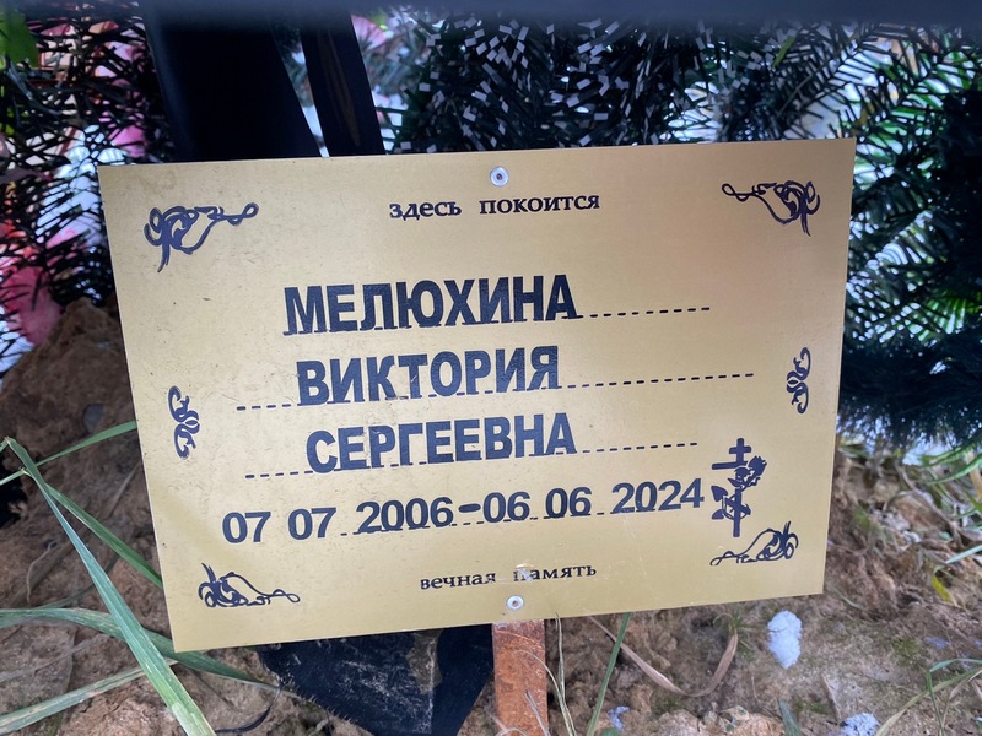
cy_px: 368
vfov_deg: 53.1
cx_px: 491
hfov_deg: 67.3
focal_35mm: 26
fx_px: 738
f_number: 1.8
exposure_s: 1/121
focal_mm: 4.25
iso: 100
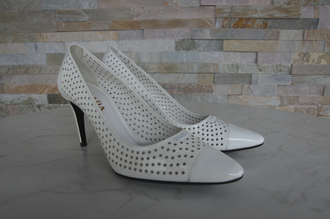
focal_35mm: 26
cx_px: 165
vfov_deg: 50.3
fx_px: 233
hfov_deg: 70.5
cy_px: 110
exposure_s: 1/60
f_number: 6.3
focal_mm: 17
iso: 200
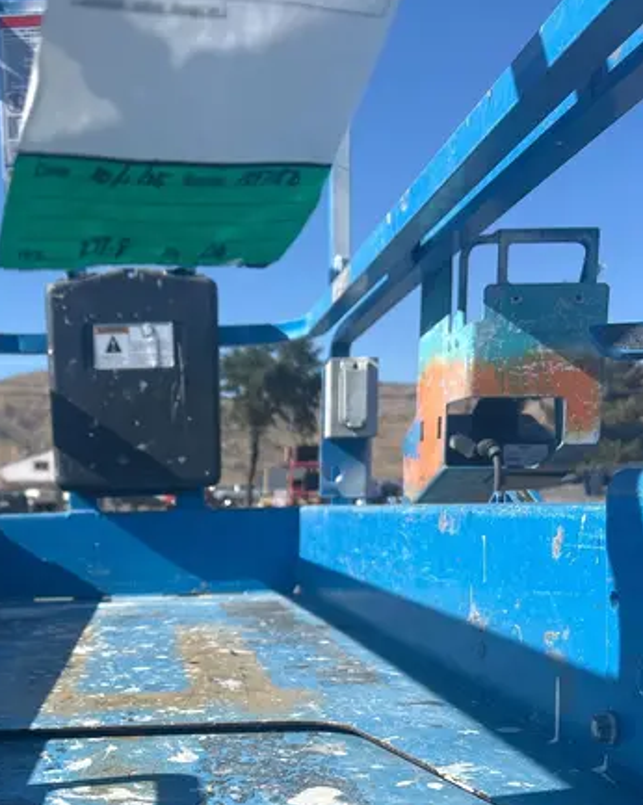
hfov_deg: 34.1
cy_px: 637
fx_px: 1024
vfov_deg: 41.2
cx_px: 158
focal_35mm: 43
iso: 50
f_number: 1.5
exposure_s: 1/3165
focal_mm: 5.7
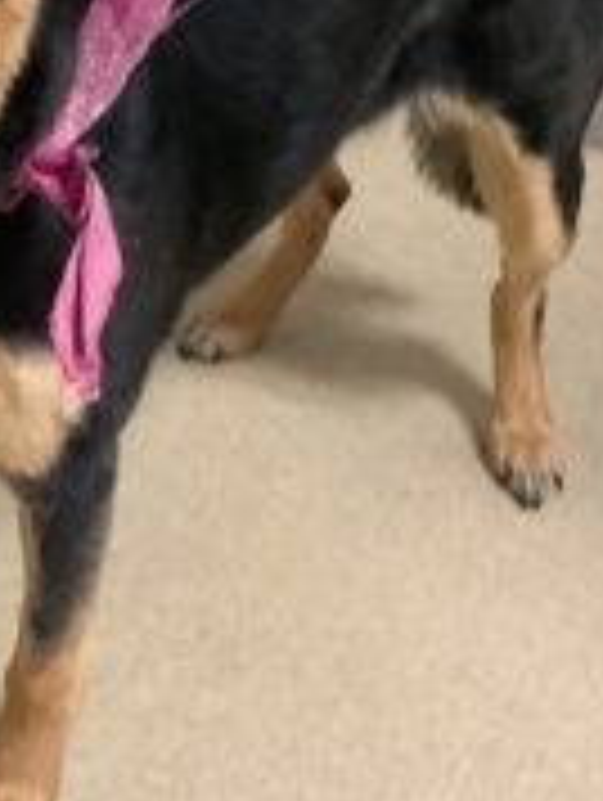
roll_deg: +0.4
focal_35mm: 73
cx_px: -38
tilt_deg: -37.9
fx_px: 1691
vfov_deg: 26.6
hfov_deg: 19.5
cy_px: 320
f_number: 2.4
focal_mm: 3.3
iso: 500
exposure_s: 1/30
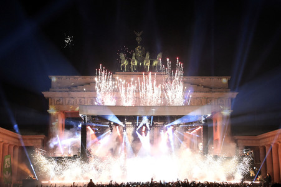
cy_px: 94
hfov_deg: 35.7
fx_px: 437
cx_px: 140
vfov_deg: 24.2
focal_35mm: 56
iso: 12800
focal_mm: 56
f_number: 5.6
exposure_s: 1/500
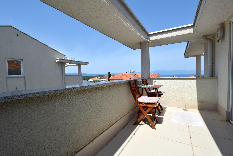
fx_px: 97
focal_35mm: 15
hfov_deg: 100.4
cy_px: 78
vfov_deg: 77.3
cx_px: 116
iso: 200
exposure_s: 1/800
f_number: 8
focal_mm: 10
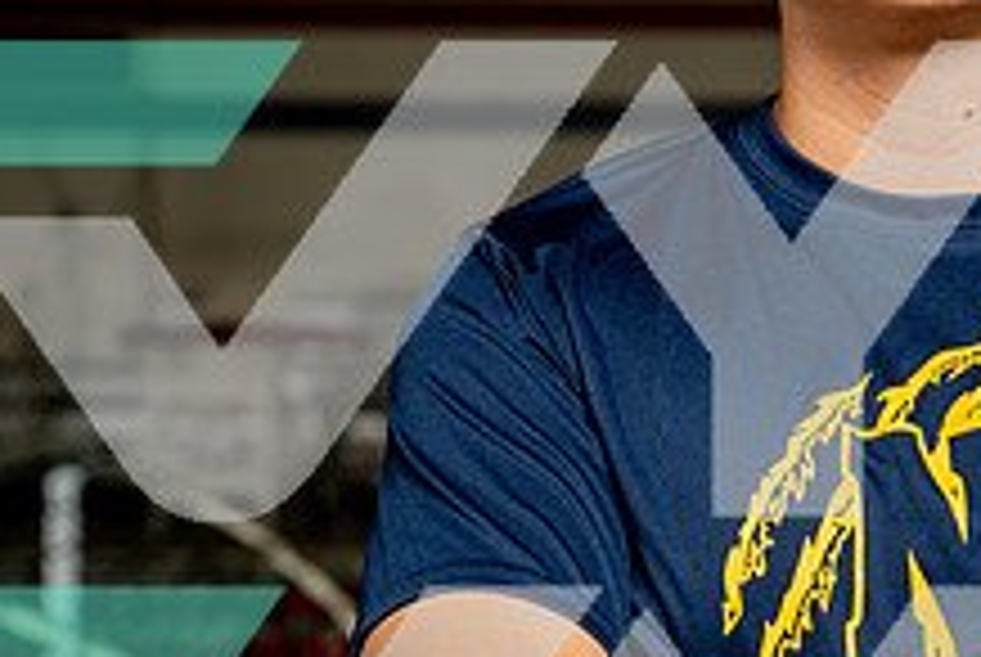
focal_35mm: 169
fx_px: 4611
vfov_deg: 8.1
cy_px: 281
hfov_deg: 12.0
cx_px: 976
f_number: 4.5
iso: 100
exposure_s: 1/250
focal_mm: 62
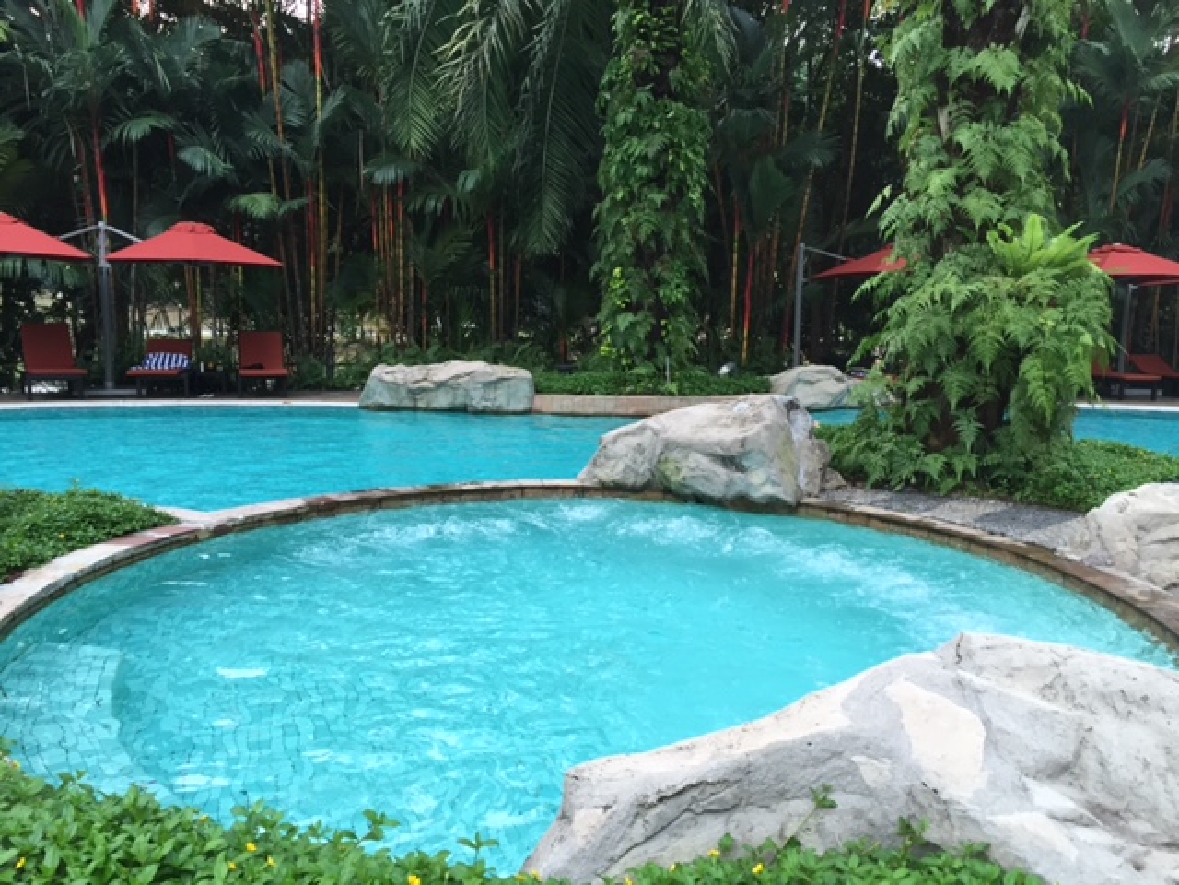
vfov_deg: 48.2
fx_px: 988
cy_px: 442
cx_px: 590
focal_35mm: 29
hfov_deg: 61.7
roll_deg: -1.6
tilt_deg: -8.1
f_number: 2.2
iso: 32
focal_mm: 4.15
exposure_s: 1/30
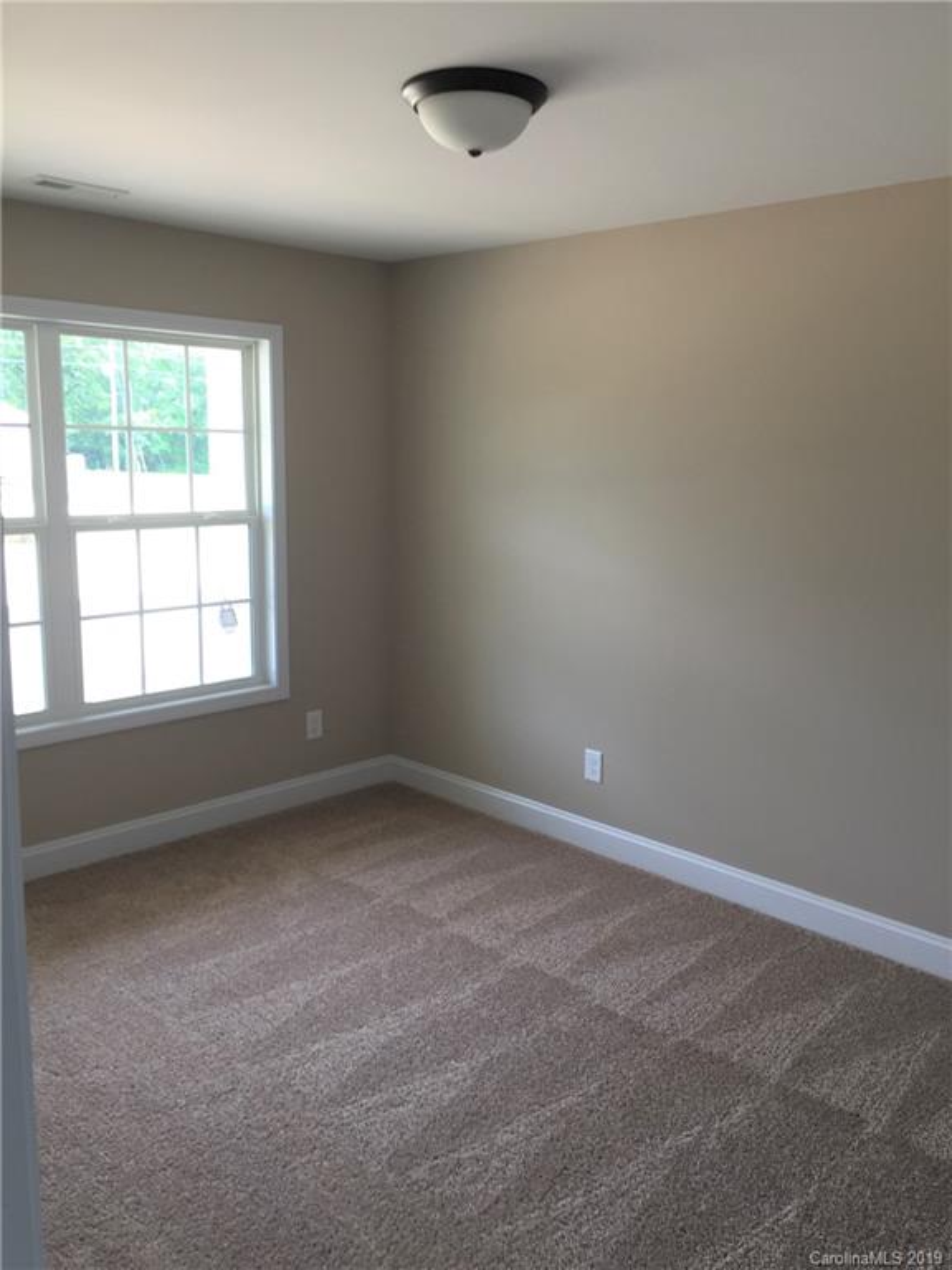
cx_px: 476
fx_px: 1063
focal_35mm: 29
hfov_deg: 48.2
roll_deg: -1.7
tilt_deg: -8.6
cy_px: 635
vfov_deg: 61.7
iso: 40
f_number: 2.2
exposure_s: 1/60
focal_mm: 4.15
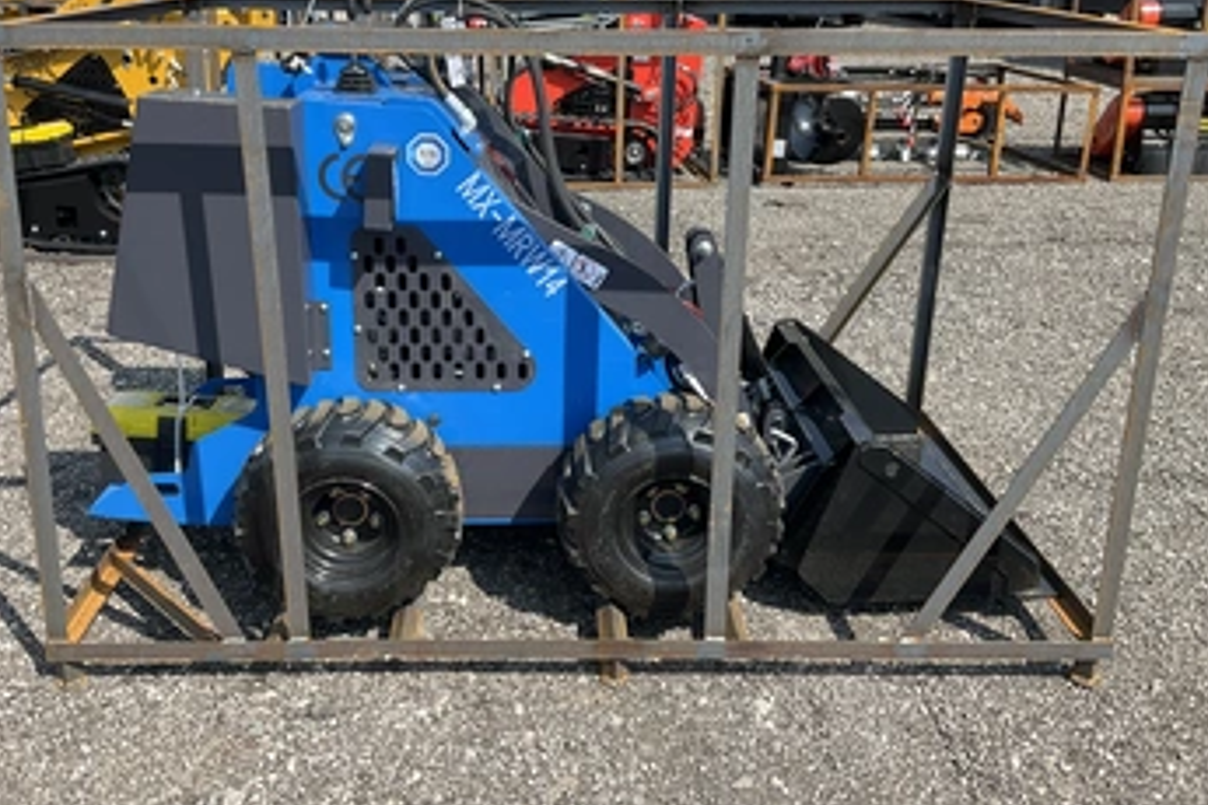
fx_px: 1174
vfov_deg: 37.6
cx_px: 557
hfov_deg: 54.4
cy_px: 294
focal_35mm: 35
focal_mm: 3
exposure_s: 1/962
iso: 25
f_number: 1.8
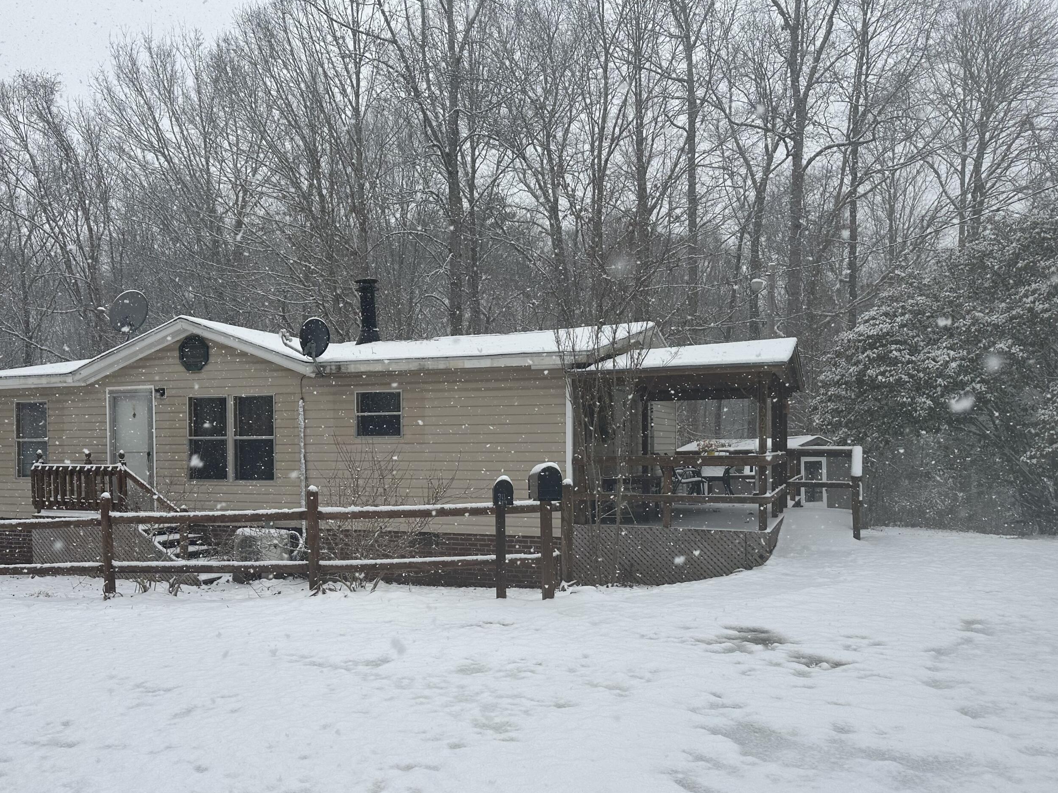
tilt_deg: -2.1
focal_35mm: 29
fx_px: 886
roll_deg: +1.0
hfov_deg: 61.5
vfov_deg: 48.0
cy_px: 466
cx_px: 467
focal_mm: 6.86
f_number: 1.78
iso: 80
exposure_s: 1/685
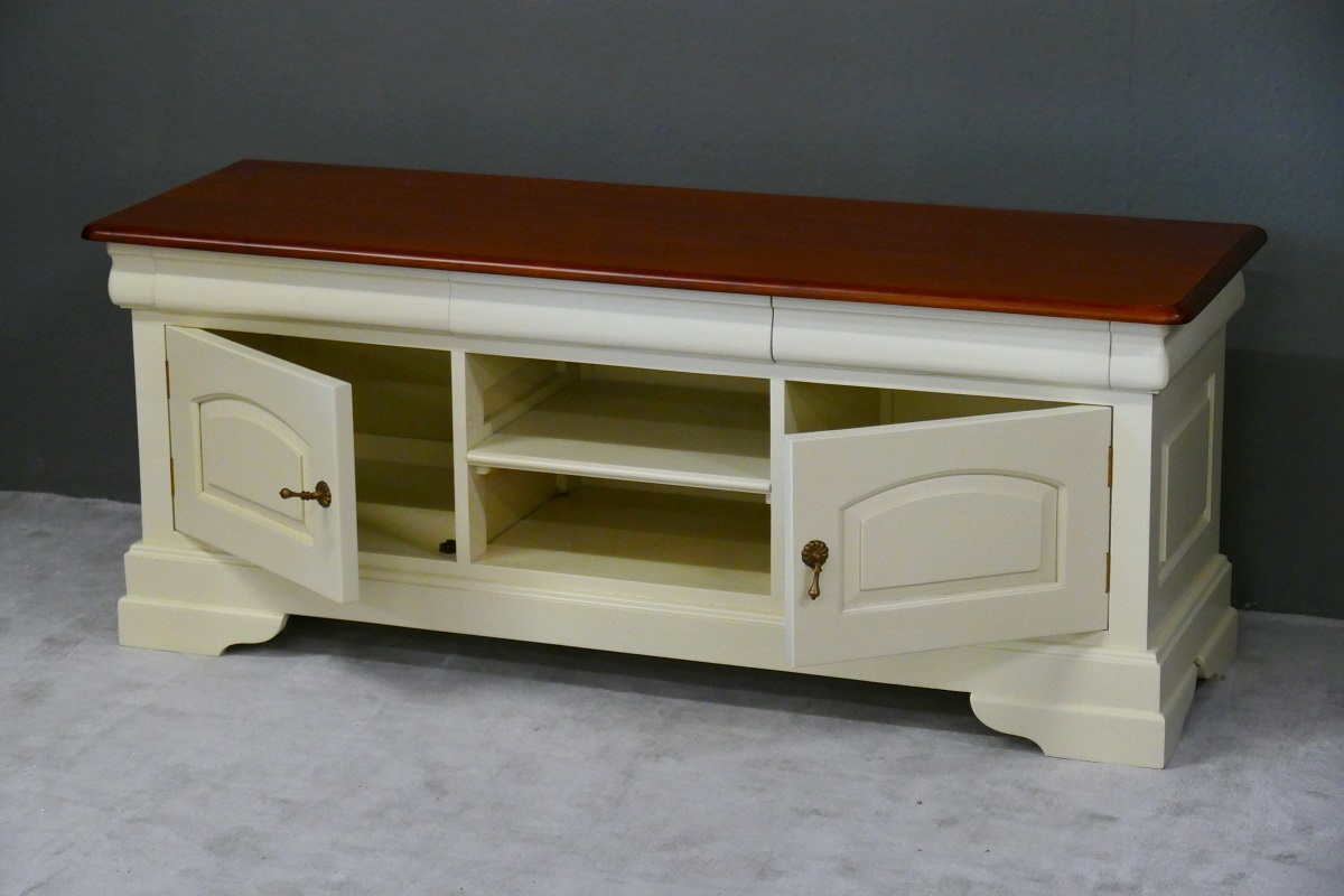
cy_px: 448
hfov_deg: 20.4
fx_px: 3733
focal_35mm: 100
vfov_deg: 13.7
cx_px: 672
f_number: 3.8
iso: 1600
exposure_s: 1/80
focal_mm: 36.53
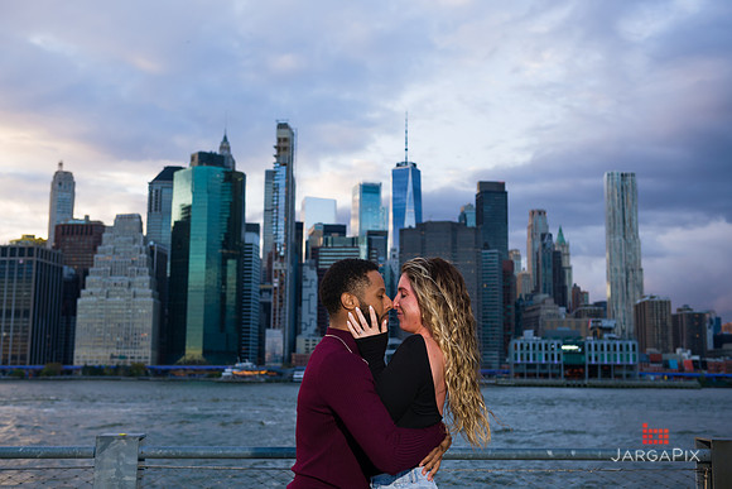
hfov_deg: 43.6
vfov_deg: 29.9
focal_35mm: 45
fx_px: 915
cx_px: 366
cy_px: 244
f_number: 4
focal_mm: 45
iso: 250
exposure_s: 1/200
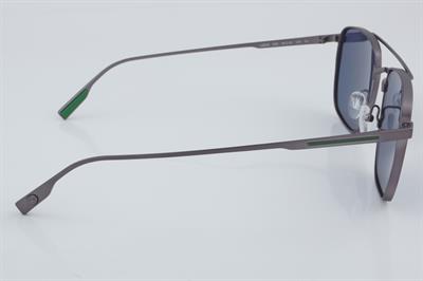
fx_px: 881
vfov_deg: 18.2
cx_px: 212
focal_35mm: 75
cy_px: 140
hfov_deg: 27.0
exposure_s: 1/4
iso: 100
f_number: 32
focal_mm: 50
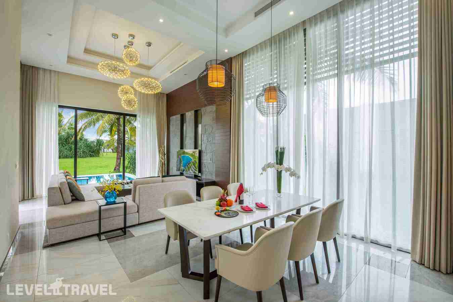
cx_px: 226
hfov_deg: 96.7
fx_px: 201
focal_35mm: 16
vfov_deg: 73.8
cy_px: 151
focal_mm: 16
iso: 100
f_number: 9
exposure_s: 1/15
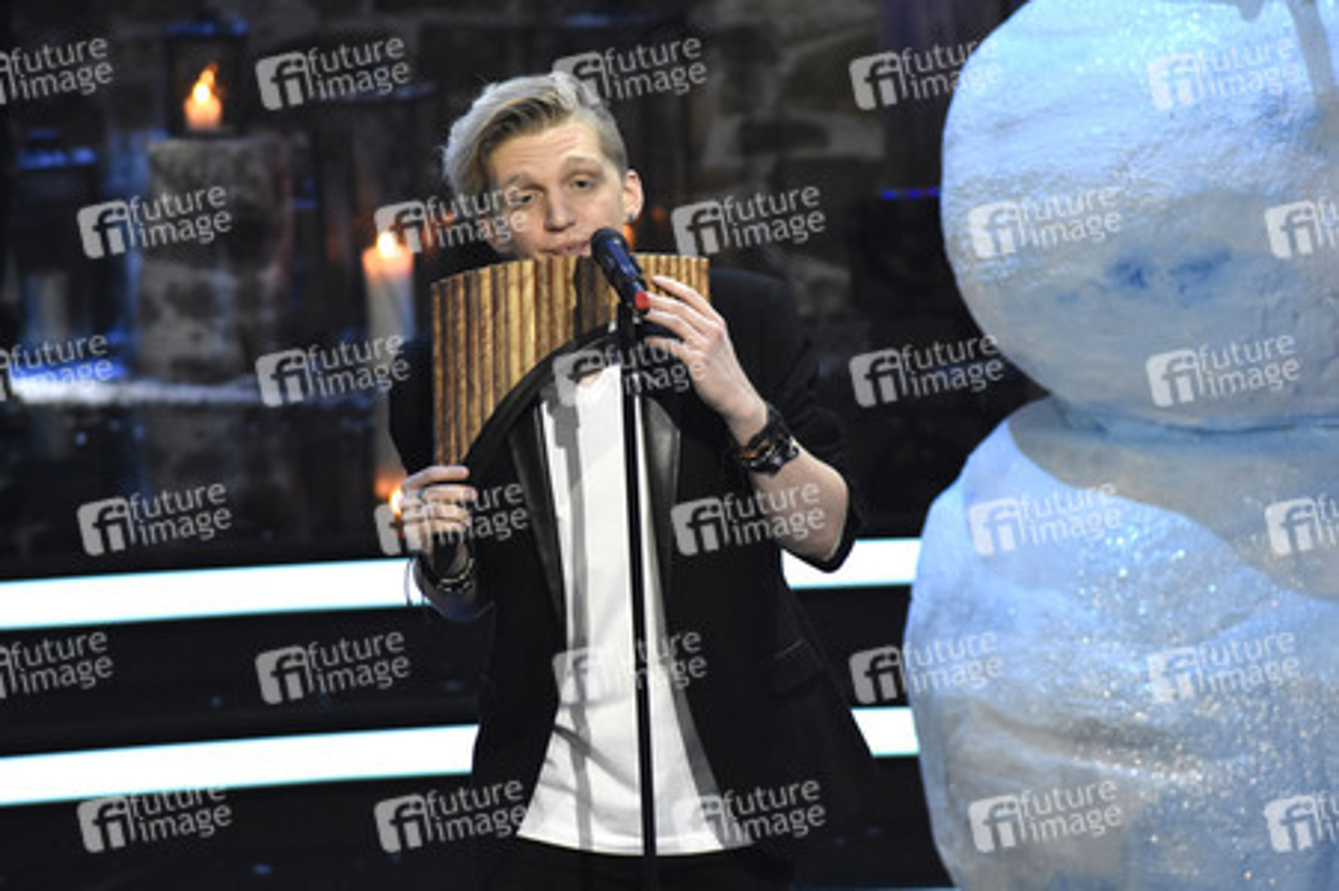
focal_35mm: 450
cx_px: 670
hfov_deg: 4.6
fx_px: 16725
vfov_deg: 3.1
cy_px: 446
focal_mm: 300
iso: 4000
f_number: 5
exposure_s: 1/250
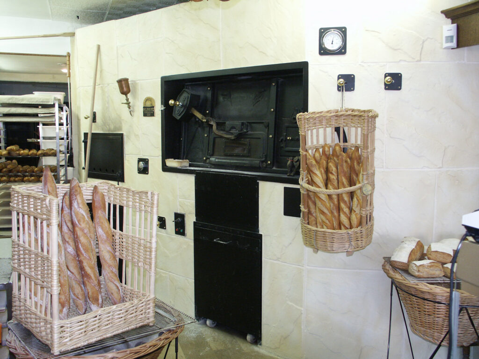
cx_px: 240
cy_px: 180
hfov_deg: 54.0
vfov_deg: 41.8
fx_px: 470
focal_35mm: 34
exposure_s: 1/45
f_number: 2.8
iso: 200
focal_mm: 8.94
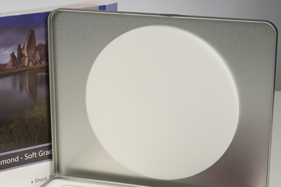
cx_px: 88
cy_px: 155
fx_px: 756
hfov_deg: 21.0
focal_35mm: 97
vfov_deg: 14.0
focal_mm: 52
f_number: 22
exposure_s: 1/160
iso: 200
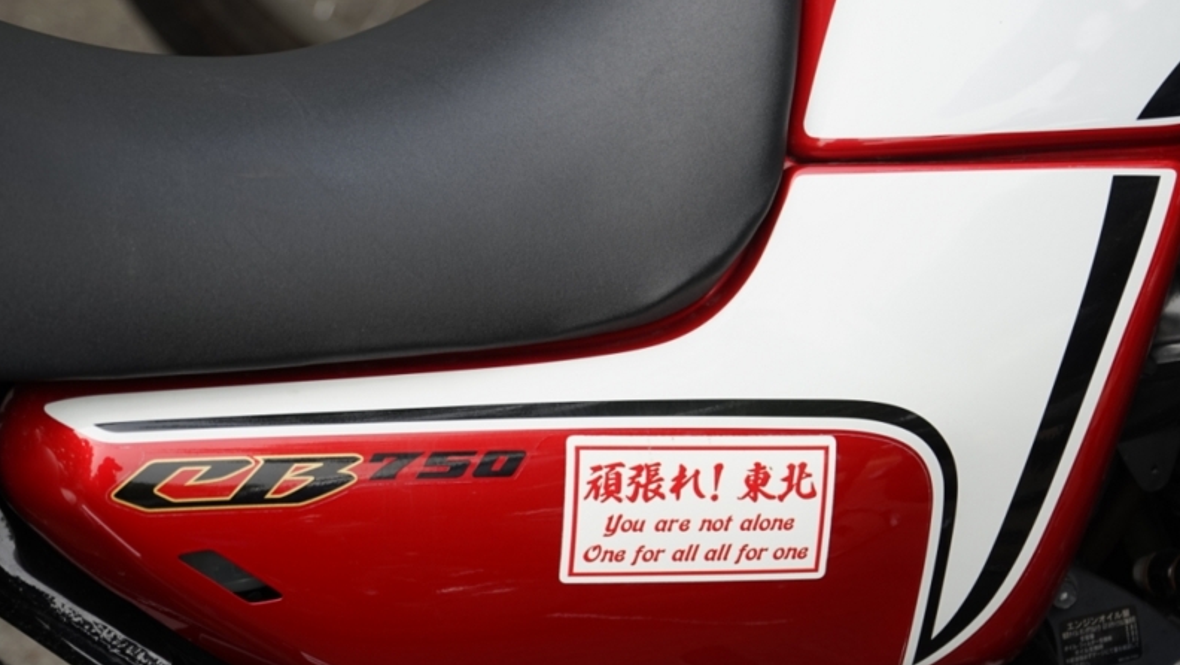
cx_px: 586
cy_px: 350
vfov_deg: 9.6
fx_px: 3975
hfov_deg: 16.9
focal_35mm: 127
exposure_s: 1/125
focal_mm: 80
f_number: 5.6
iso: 100
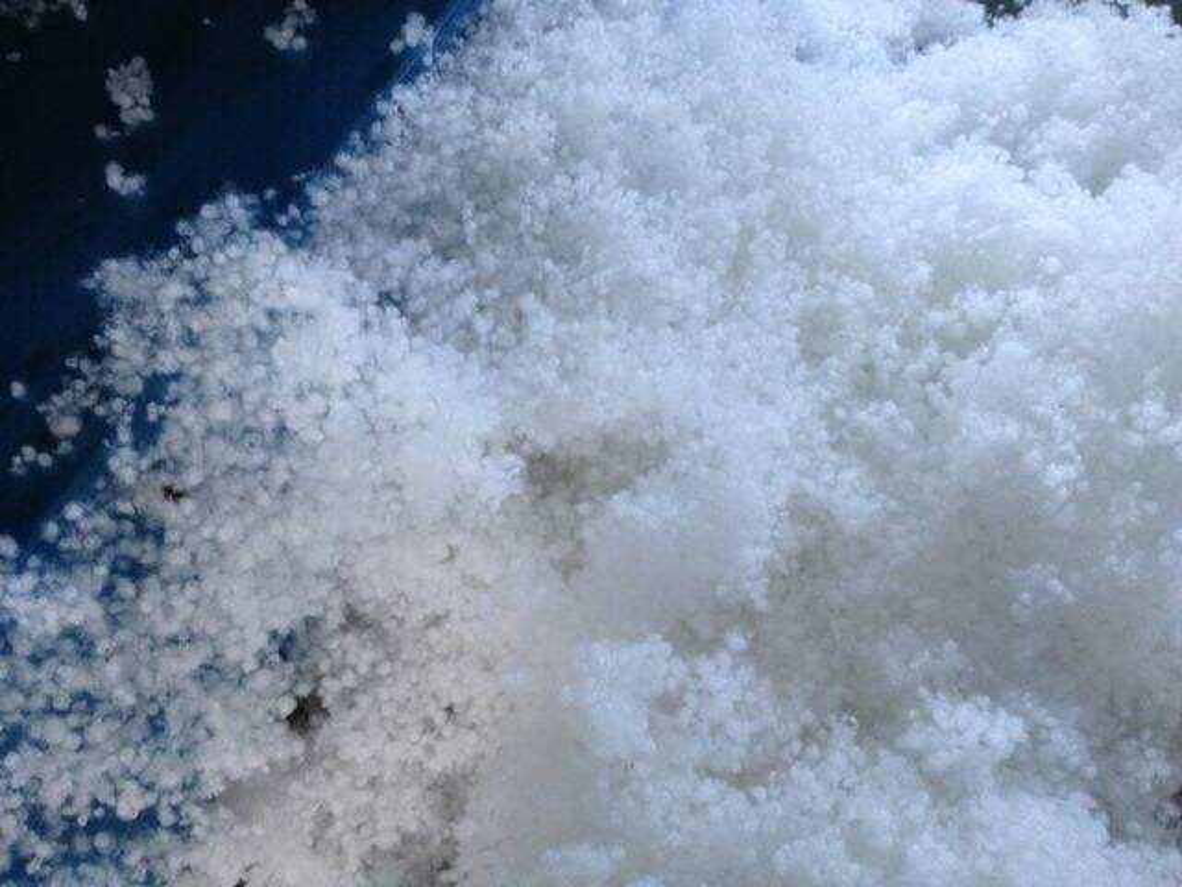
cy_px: 444
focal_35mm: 35
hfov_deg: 52.6
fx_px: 1195
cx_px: 591
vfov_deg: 40.7
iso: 125
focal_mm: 4.28
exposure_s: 1/20
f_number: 2.4
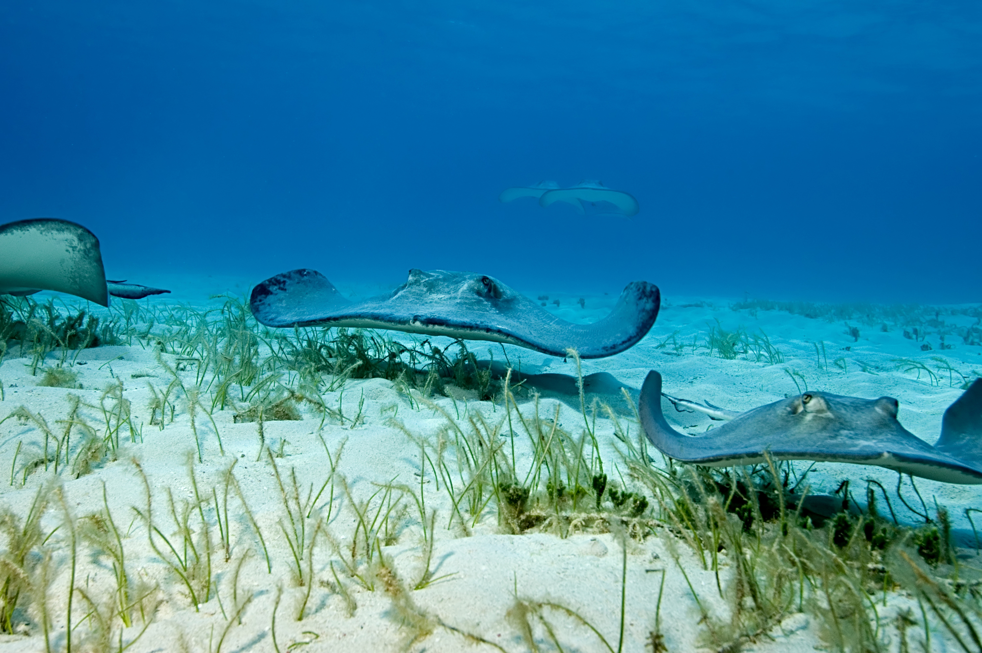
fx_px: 981
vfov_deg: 36.8
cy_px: 326
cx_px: 491
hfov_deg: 53.2
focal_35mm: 36
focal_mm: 24
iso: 200
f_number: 10
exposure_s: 1/125
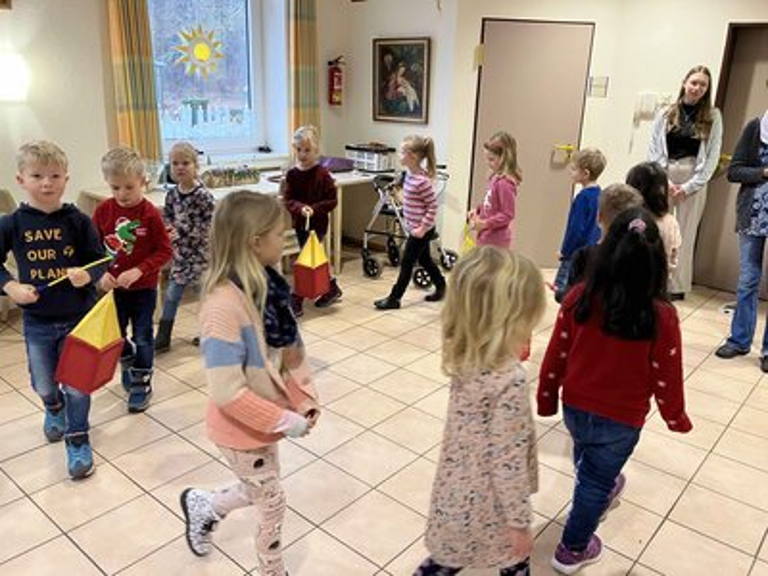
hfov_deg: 63.4
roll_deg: -1.6
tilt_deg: -18.5
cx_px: 384
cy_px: 288
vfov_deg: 49.7
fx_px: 621
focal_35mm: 28
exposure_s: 1/50
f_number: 1.8
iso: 160
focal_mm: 3.99
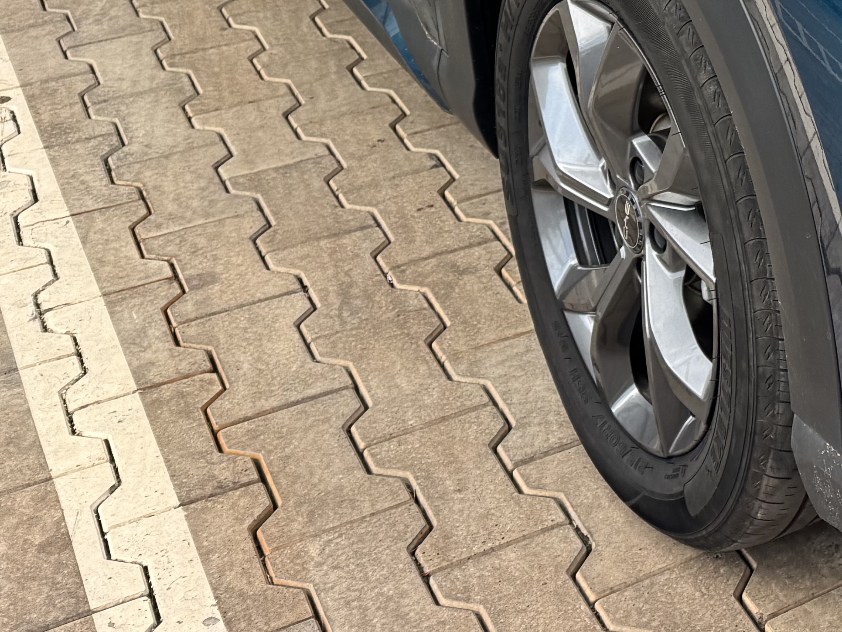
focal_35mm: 71
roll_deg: +3.3
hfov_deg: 24.0
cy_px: -176
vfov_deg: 19.2
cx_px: 1095
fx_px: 1727
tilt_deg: -10.0
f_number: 1.78
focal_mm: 6.76
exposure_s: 1/1366
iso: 80
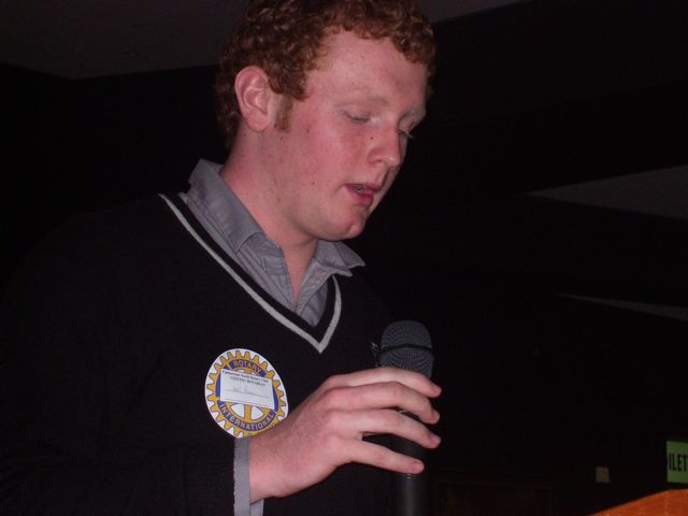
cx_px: 344
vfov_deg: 13.7
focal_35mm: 108
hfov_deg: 18.2
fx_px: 2147
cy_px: 258
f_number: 4.6
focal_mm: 18
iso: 200
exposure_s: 1/90
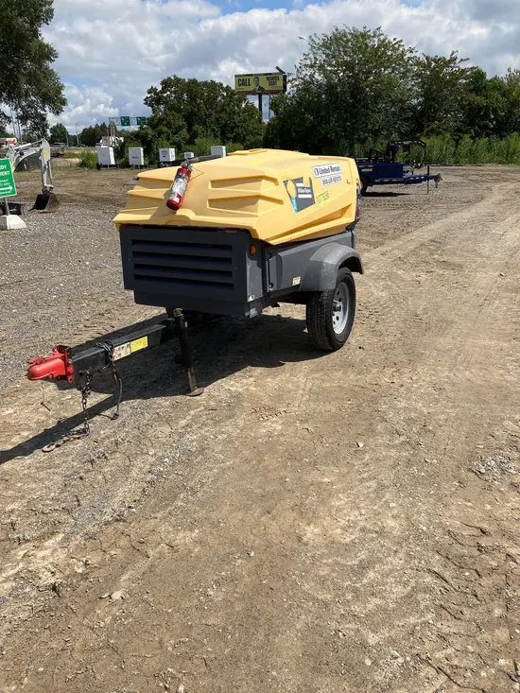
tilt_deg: -18.0
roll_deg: +1.1
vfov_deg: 63.4
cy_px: 346
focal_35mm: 28
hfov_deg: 49.8
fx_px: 561
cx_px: 260
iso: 32
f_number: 1.8
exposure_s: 1/2857
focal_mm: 3.99
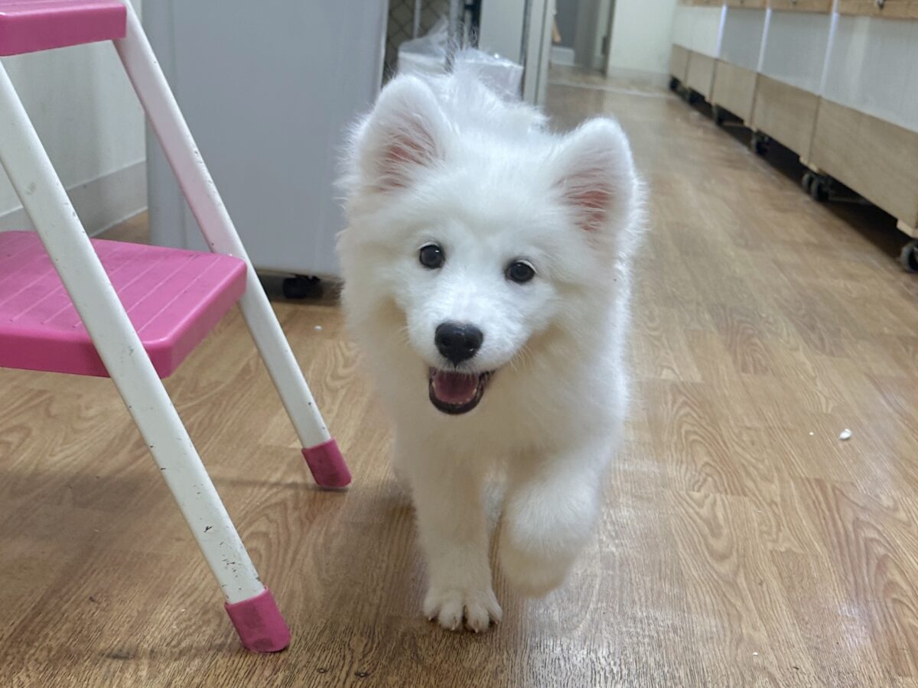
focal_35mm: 24
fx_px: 636
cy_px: 344
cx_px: 459
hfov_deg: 71.6
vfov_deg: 56.8
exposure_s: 1/121
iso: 100
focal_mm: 6.86
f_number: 1.78
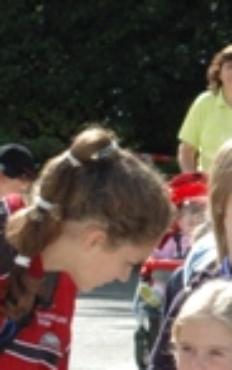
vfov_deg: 4.5
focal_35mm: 466
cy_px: 247
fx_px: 4710
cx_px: 507
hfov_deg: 2.8
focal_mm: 70
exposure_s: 1/400
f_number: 10
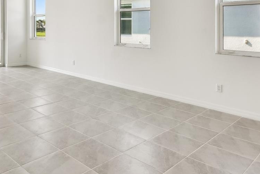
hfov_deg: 57.0
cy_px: 35
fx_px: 231
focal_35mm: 32
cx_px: 80
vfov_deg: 39.5
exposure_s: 1/50
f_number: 7.1
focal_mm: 10
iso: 100
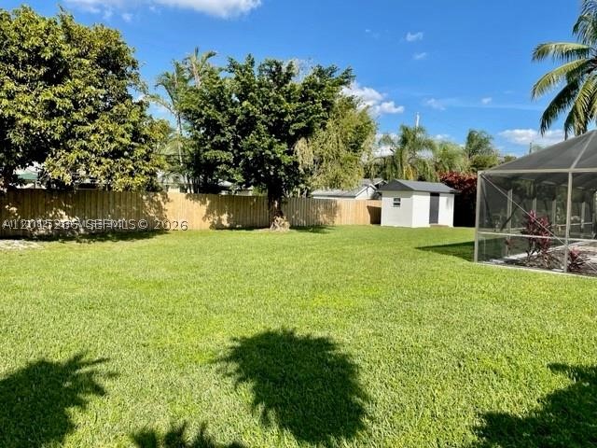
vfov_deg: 53.1
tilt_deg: -3.0
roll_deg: -1.3
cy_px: 224
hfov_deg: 67.3
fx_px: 448
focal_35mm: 26
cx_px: 298
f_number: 1.6
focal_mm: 4.2
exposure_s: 1/2618
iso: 32
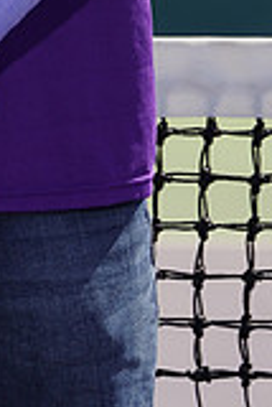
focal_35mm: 1424
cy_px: -259
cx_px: -50
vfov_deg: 1.4
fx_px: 16103
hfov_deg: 1.0
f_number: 9
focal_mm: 394
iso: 100
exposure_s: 1/250
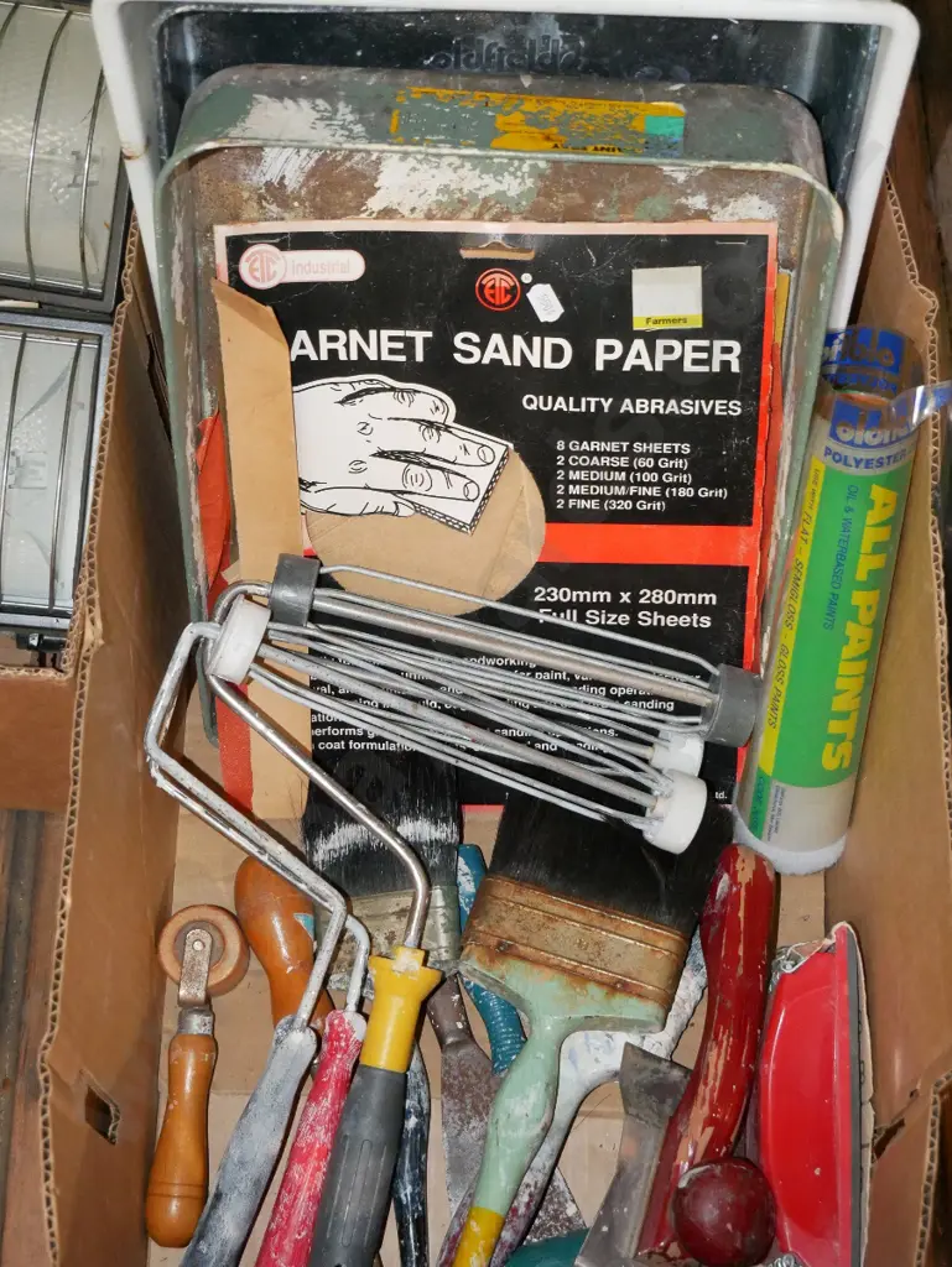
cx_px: 476
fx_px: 2052
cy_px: 634
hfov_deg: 26.1
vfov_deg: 34.3
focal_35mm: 56
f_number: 4.7
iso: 3200
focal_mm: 28
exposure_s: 1/80
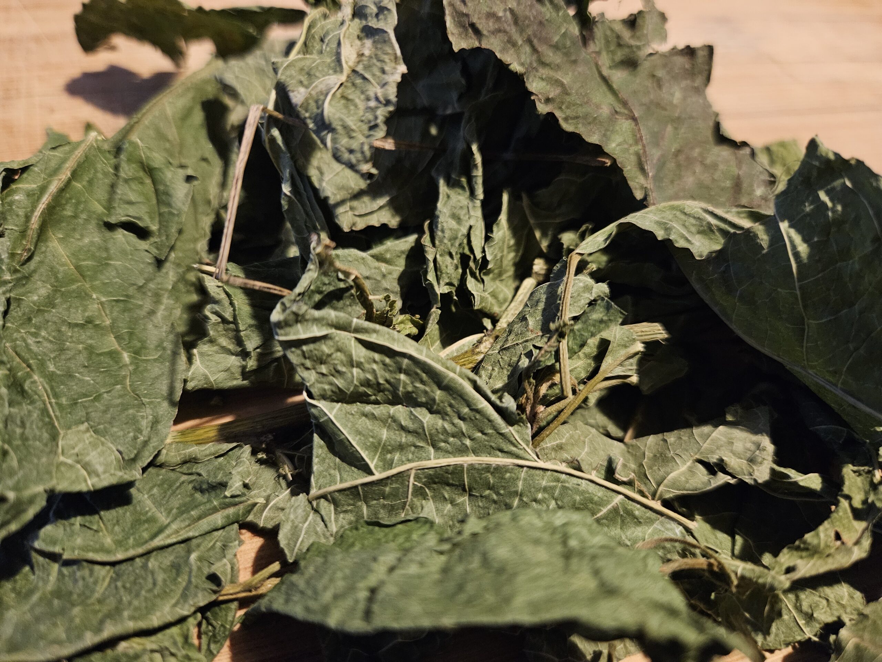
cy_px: 331
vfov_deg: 58.9
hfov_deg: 73.9
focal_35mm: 23
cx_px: 441
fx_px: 586
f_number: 1.8
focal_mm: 5.4
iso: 800
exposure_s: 1/25
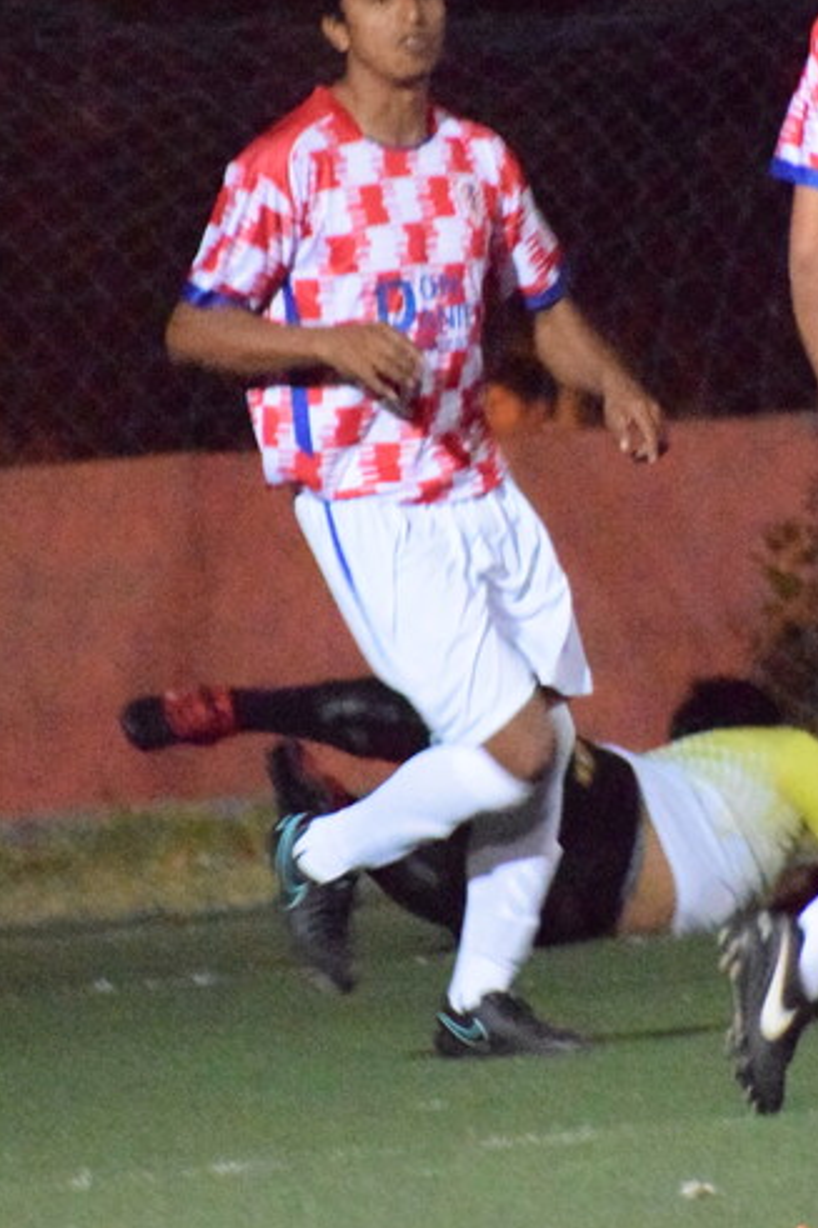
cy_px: 549
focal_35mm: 898
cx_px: 538
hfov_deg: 1.5
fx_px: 30626
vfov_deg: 2.3
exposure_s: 1/160
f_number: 6.3
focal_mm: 300
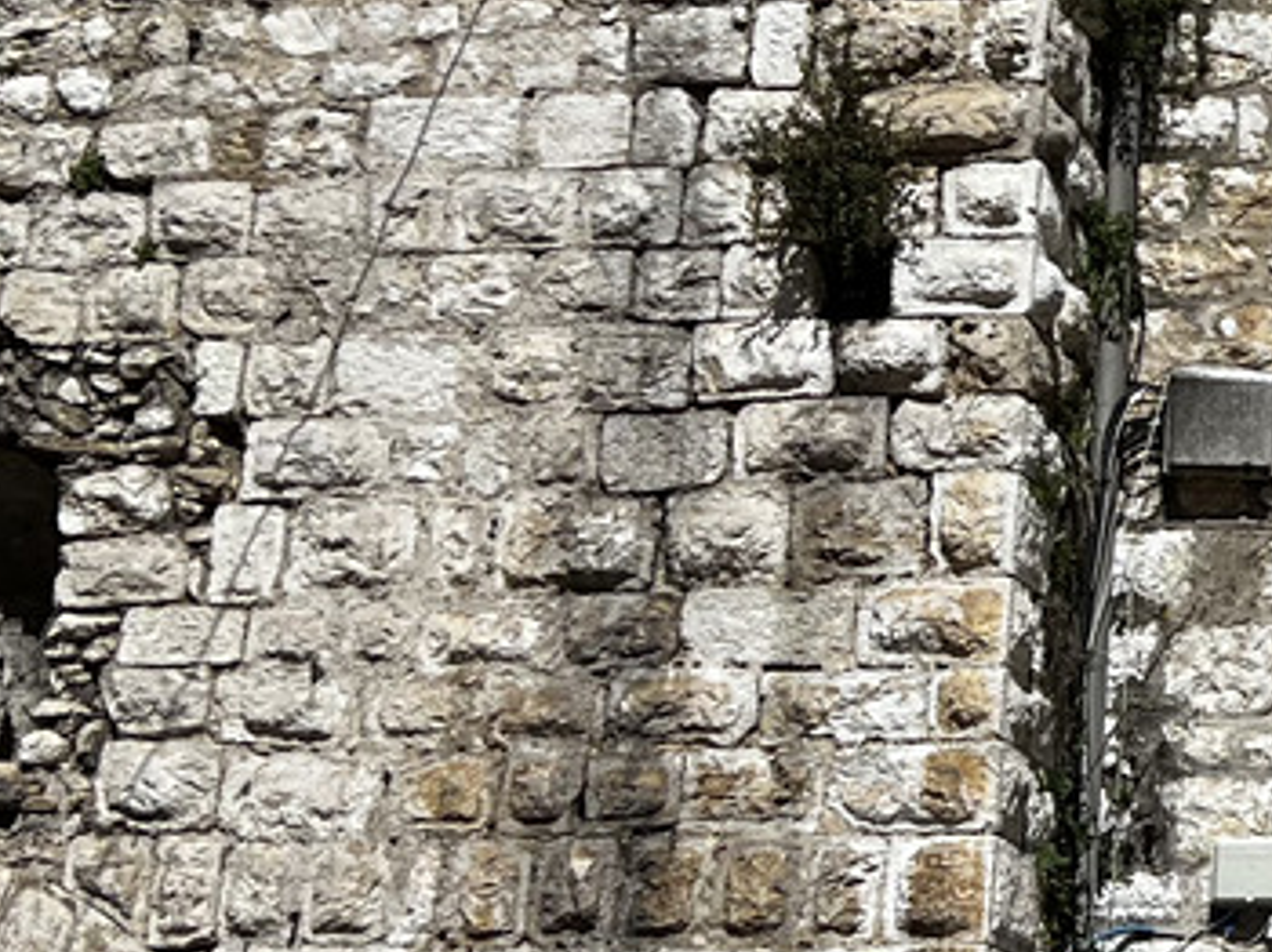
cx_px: 2006
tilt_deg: +17.9
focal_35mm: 119
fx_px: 4370
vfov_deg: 12.4
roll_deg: +0.1
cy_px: 160
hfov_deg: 15.1
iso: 50
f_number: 1.5
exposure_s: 1/8696
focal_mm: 5.7
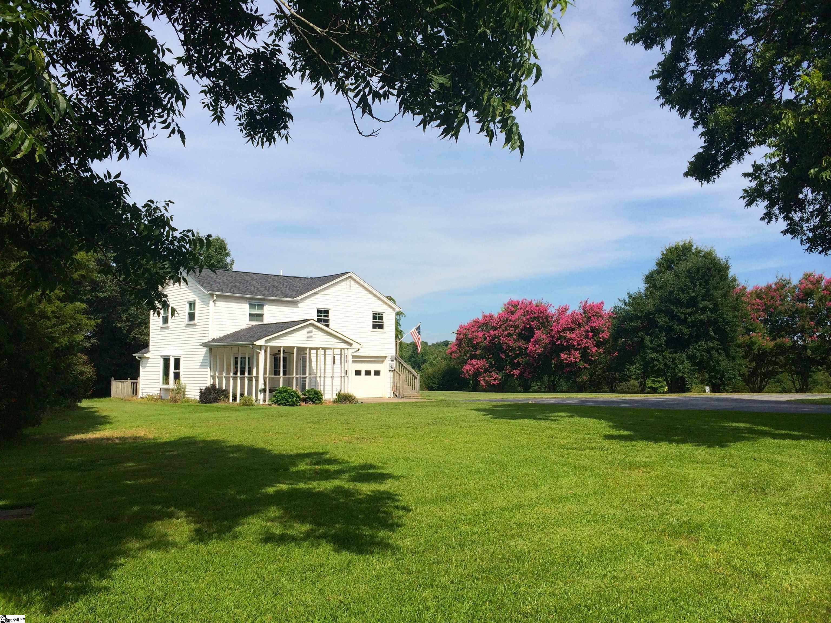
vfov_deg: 46.8
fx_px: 720
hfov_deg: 60.0
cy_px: 312
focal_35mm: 30
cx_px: 416
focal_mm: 4.12
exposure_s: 1/2415
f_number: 2.2
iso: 32
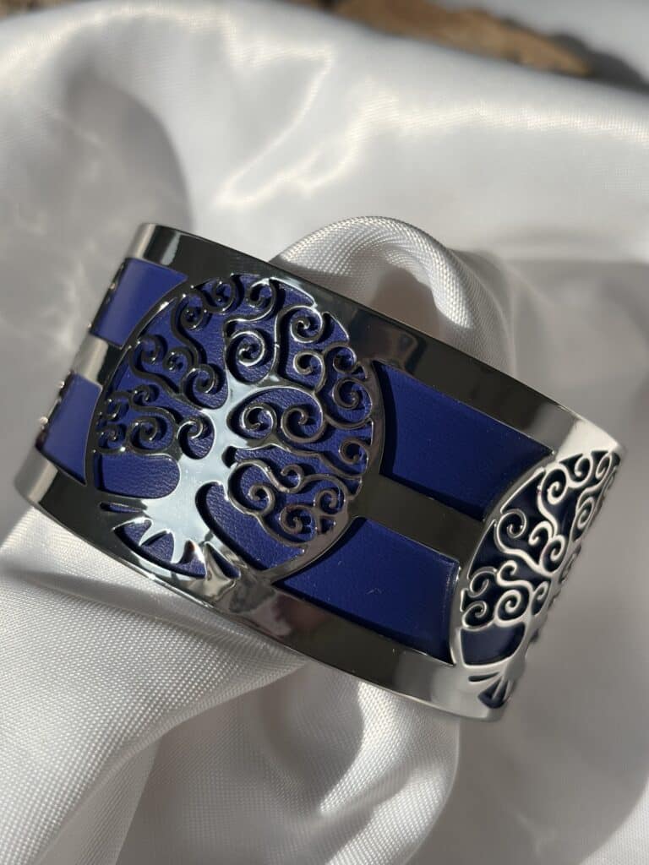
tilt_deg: -44.3
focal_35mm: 52
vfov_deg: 36.8
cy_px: 432
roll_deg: -2.3
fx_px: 1300
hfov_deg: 28.0
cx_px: 324
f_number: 1.6
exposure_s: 1/2342
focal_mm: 5.96
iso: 32
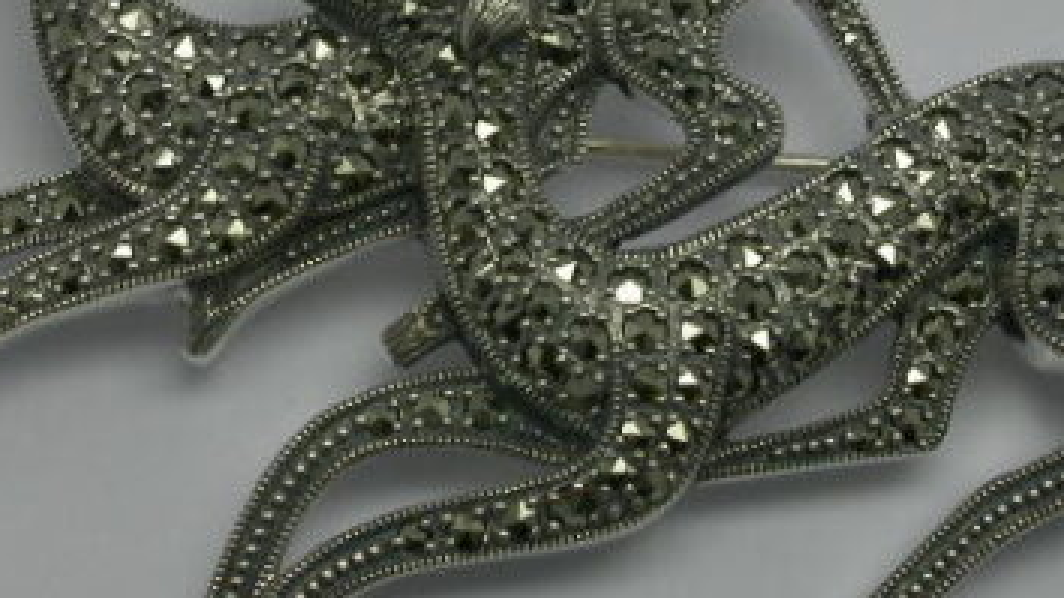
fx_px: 4429
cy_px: 171
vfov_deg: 7.7
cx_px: 532
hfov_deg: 13.7
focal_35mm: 157
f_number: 9.3
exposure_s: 1/31.1
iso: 100
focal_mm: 17.7
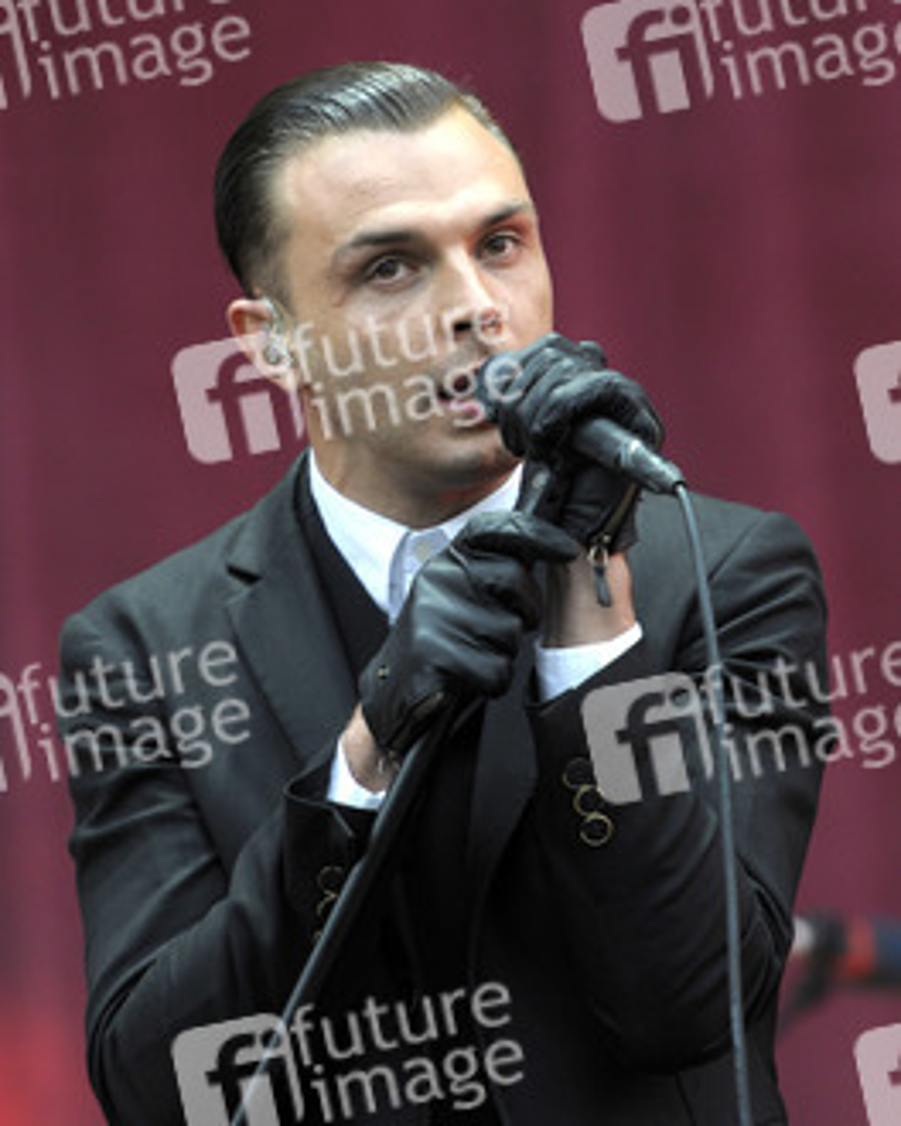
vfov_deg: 7.1
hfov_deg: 5.7
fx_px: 9100
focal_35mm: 273
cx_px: 449
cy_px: 553
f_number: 2.8
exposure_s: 1/320
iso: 400
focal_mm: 160
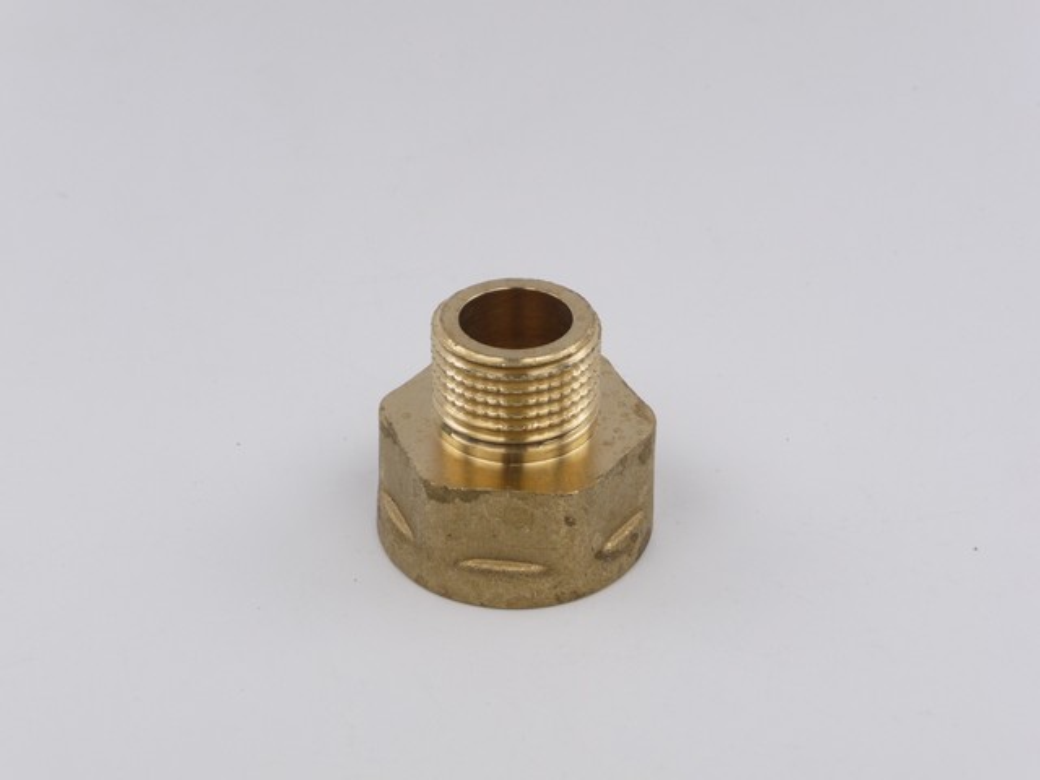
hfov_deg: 34.9
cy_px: 390
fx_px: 1652
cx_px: 520
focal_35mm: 55
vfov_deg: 26.6
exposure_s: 1/640
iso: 100
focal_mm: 9.3
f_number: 4.3
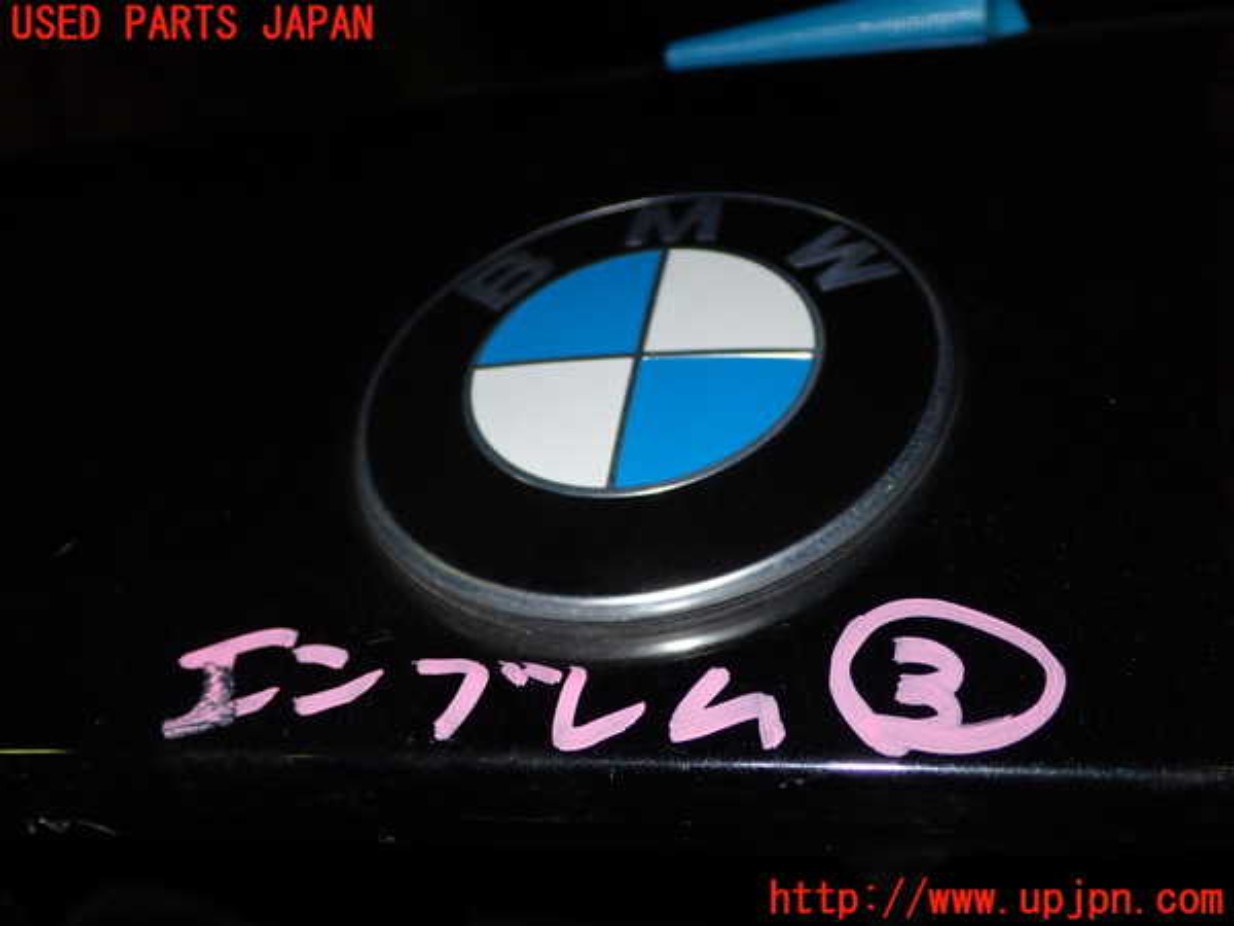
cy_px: 463
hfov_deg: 42.9
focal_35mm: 44
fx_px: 1569
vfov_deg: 32.9
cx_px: 617
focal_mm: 7.84
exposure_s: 1/40
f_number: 9
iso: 200
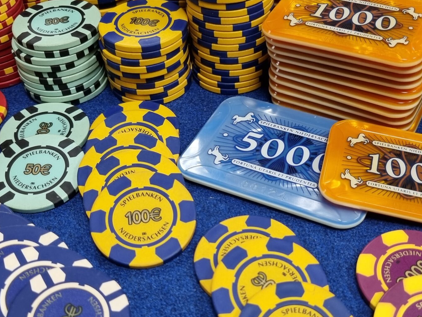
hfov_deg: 38.8
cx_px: 245
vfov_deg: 29.6
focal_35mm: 49
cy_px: 183
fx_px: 597
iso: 250
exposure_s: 1/100
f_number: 1.8
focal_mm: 5.4
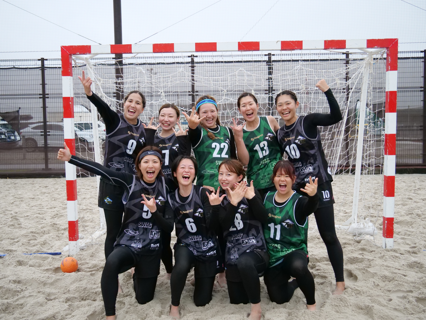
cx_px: 213
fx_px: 492
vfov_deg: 36.0
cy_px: 160
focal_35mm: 40
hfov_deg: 46.8
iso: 2000
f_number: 4.1
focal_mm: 20
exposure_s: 1/1000
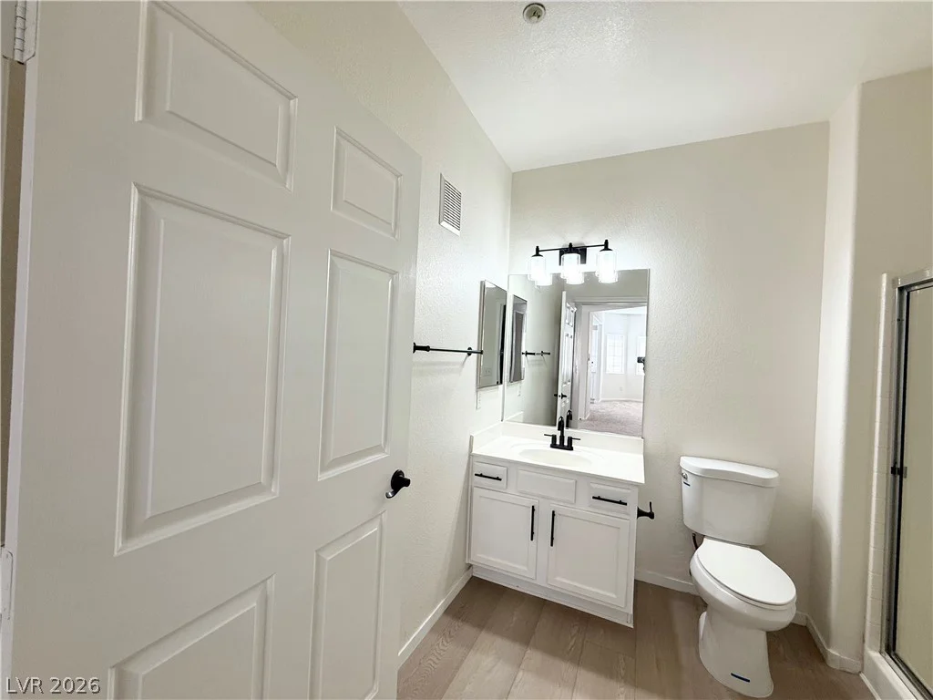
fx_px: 377
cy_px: 350
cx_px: 466
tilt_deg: -0.4
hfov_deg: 102.1
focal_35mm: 14
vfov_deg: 85.7
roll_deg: -2.2
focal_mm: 2.22
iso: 100
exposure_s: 1/120
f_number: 2.2
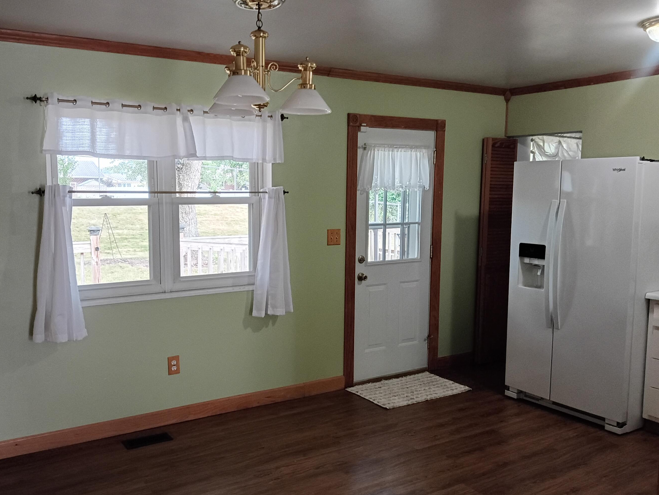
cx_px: 283
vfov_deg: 44.2
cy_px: 258
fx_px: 609
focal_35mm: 32
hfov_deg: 56.6
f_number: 2.2
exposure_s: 1/30
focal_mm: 3.42
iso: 958
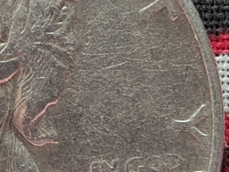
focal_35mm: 257
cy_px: 60
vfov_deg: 5.8
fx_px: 1703
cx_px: 58
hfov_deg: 7.7
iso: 43
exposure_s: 1/45.7
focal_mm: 6.9
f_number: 1.68
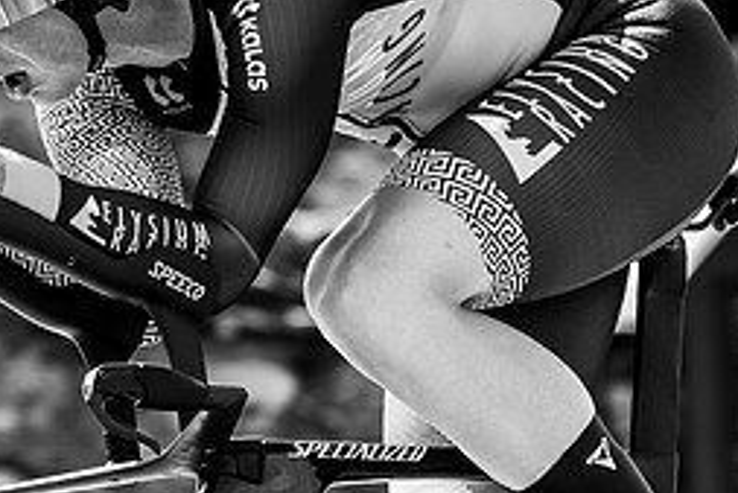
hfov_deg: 3.4
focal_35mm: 609
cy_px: 491
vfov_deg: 2.3
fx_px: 12491
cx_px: -28
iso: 160
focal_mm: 141
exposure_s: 1/800
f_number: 4
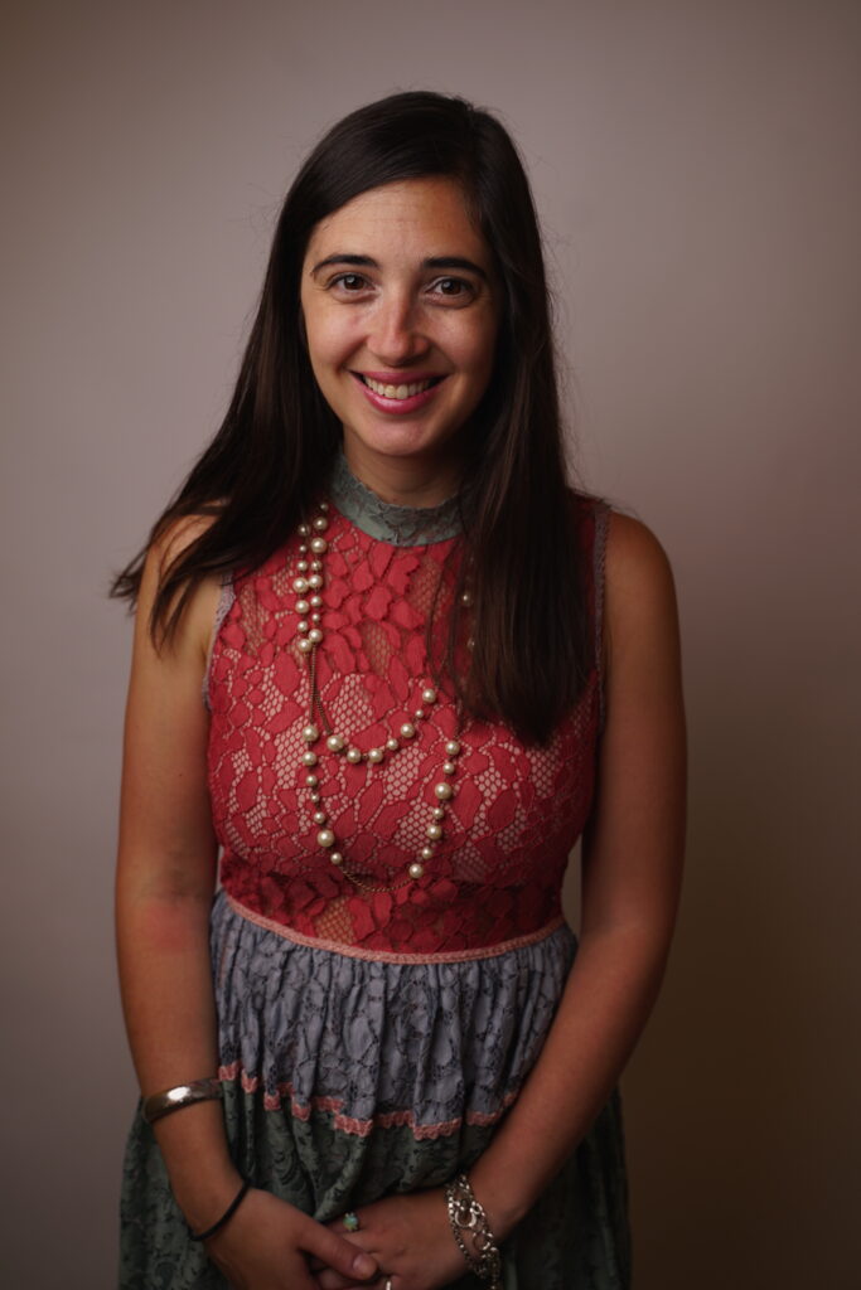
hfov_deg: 32.6
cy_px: 645
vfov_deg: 47.4
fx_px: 1470
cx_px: 430
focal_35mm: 41
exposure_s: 1/160
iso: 200
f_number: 3.5
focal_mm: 41
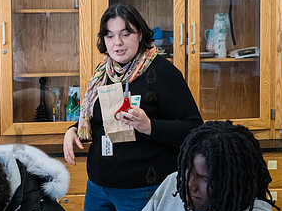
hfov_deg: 24.3
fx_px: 651
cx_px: 184
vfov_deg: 18.4
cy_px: 69
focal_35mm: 80
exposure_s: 1/500
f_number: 5
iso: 6400
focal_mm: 35
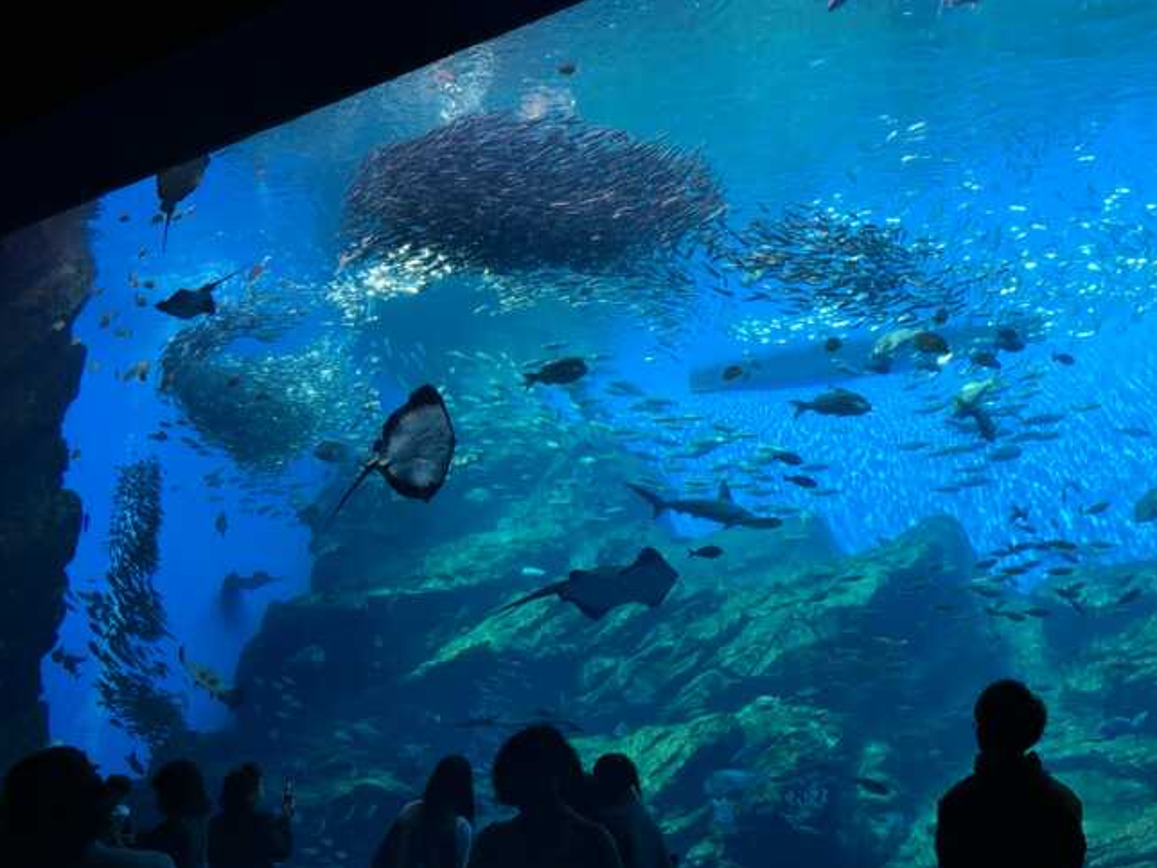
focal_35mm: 36
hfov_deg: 51.2
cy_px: 510
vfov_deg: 39.5
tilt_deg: +13.5
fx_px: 1203
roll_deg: -1.5
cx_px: 656
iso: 25
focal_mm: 4.15
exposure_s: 1/120
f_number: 2.2
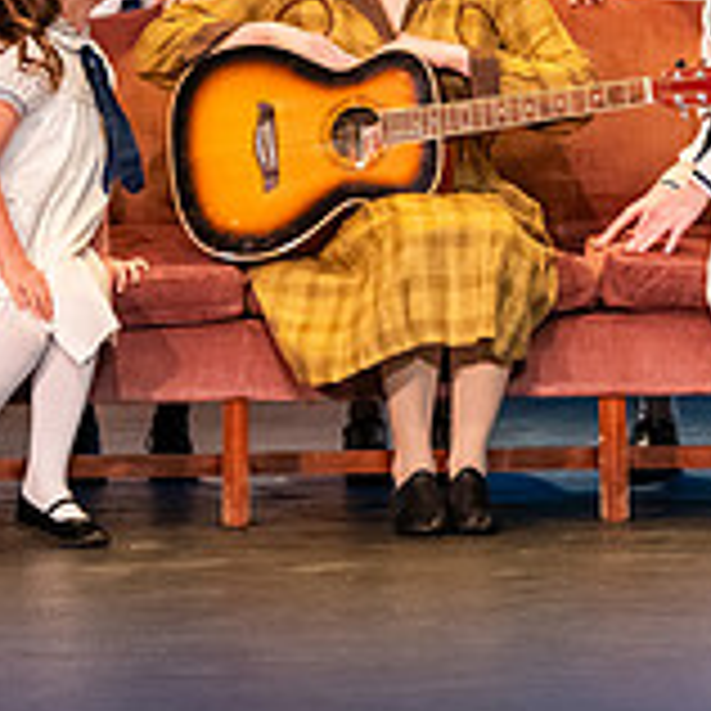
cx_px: 284
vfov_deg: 4.5
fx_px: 9086
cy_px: -88
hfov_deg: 4.5
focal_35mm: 391
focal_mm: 125
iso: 3200
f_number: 3.2
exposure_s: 1/200
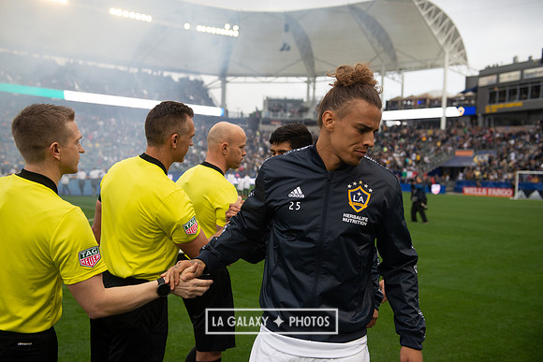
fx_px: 603
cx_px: 272
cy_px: 181
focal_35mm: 40
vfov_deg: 33.4
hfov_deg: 48.4
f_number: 3.5
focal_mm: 40
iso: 500
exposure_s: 1/640
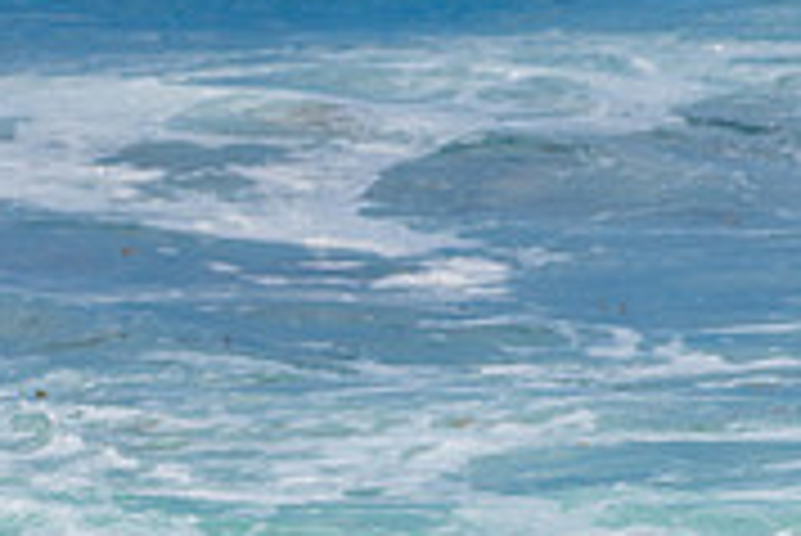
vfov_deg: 0.8
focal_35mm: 1630
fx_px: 36296
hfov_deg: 1.3
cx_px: 94
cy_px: 845
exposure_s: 1/2000
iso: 140
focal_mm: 500
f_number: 5.6
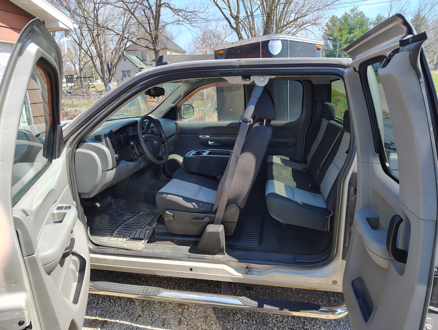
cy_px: 165
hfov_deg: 71.5
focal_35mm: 24
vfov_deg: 56.9
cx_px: 219
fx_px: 304
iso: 122
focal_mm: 5.56
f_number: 1.8
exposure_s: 1/200
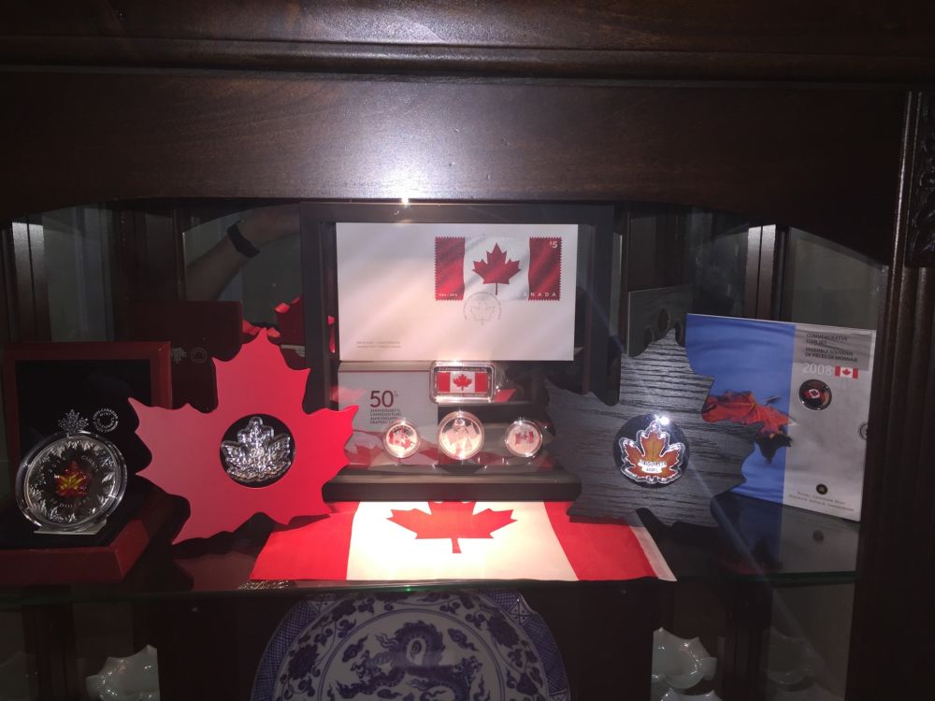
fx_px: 783
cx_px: 468
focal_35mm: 29
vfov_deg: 48.2
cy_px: 350
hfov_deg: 61.7
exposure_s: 1/30
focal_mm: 4.15
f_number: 2.2
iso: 40
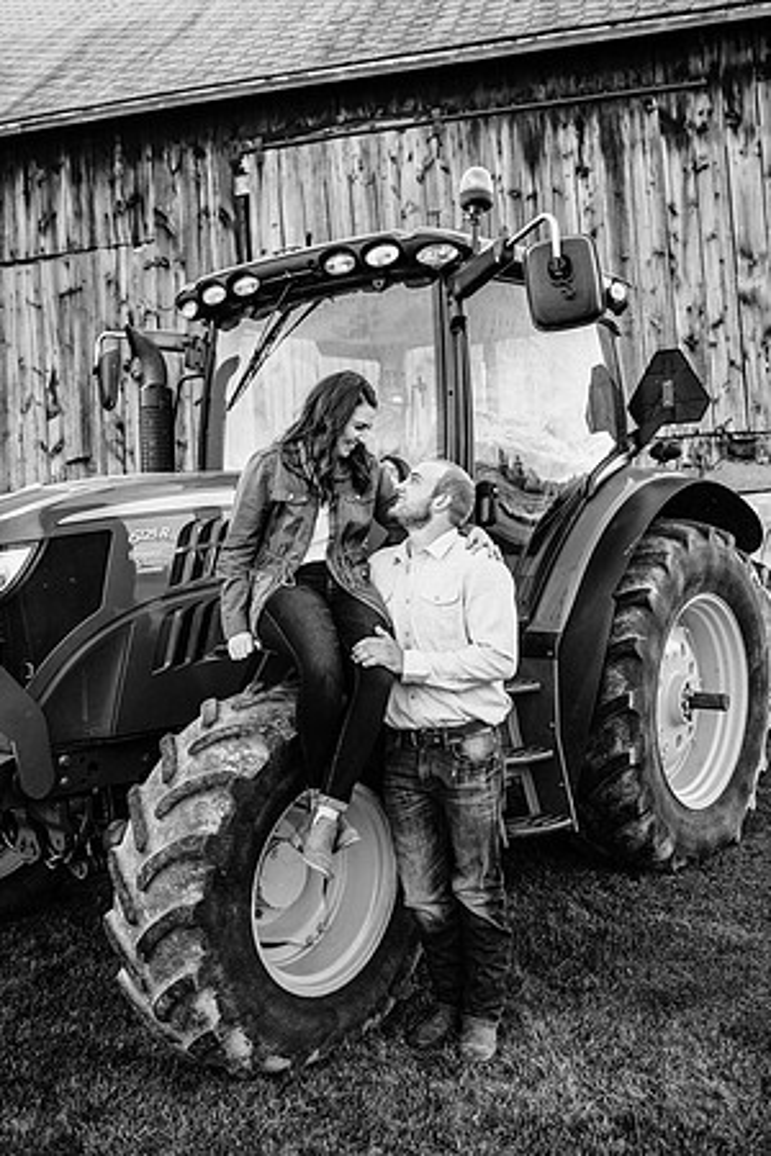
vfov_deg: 54.4
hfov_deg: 37.9
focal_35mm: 35
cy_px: 578
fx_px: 1124
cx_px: 386
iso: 200
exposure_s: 1/640
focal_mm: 35
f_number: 3.2
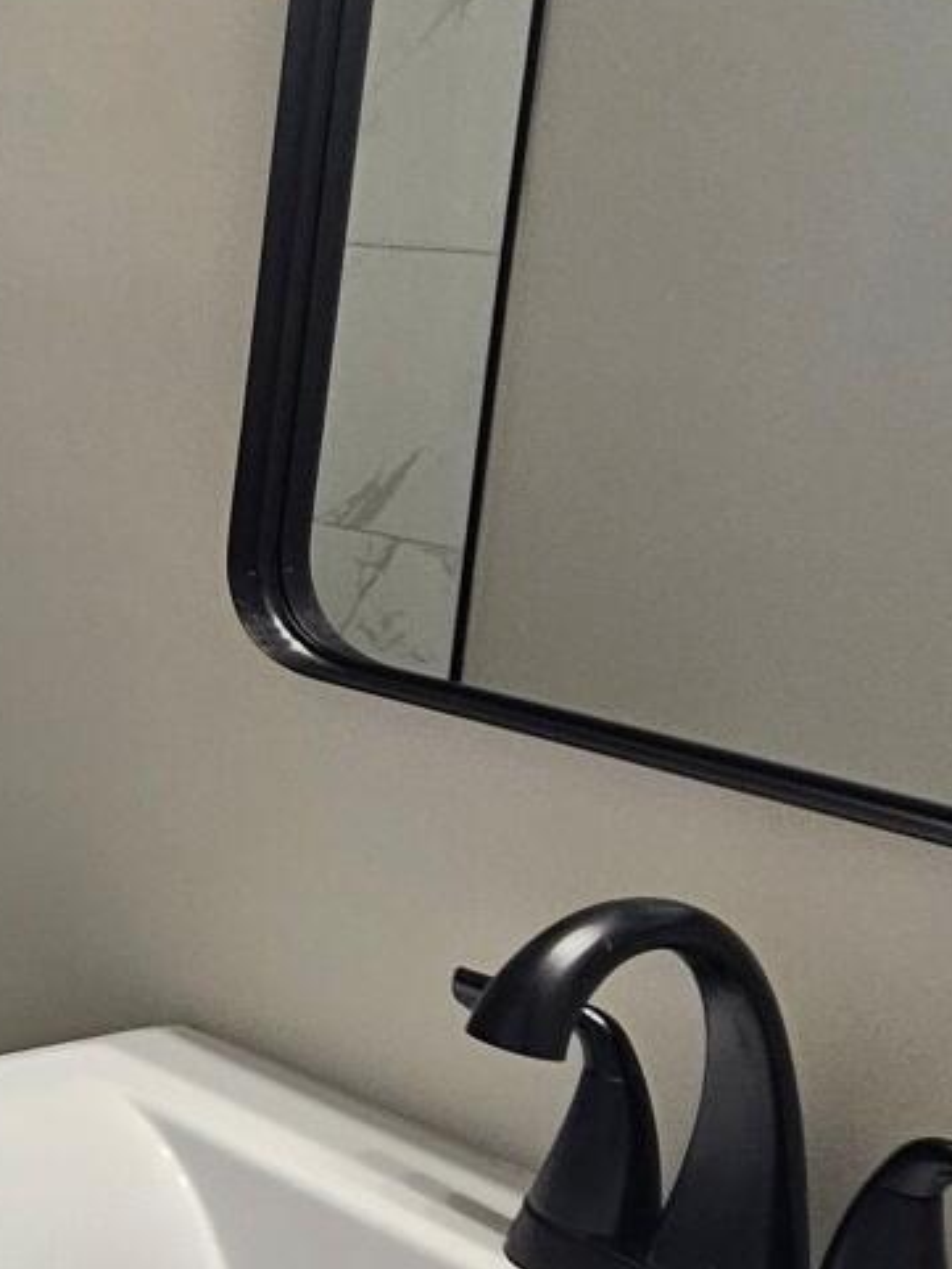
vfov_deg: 35.5
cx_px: -847
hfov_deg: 19.1
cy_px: 533
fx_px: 1979
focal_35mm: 54
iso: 80
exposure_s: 1/60
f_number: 2.2
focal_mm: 2.2
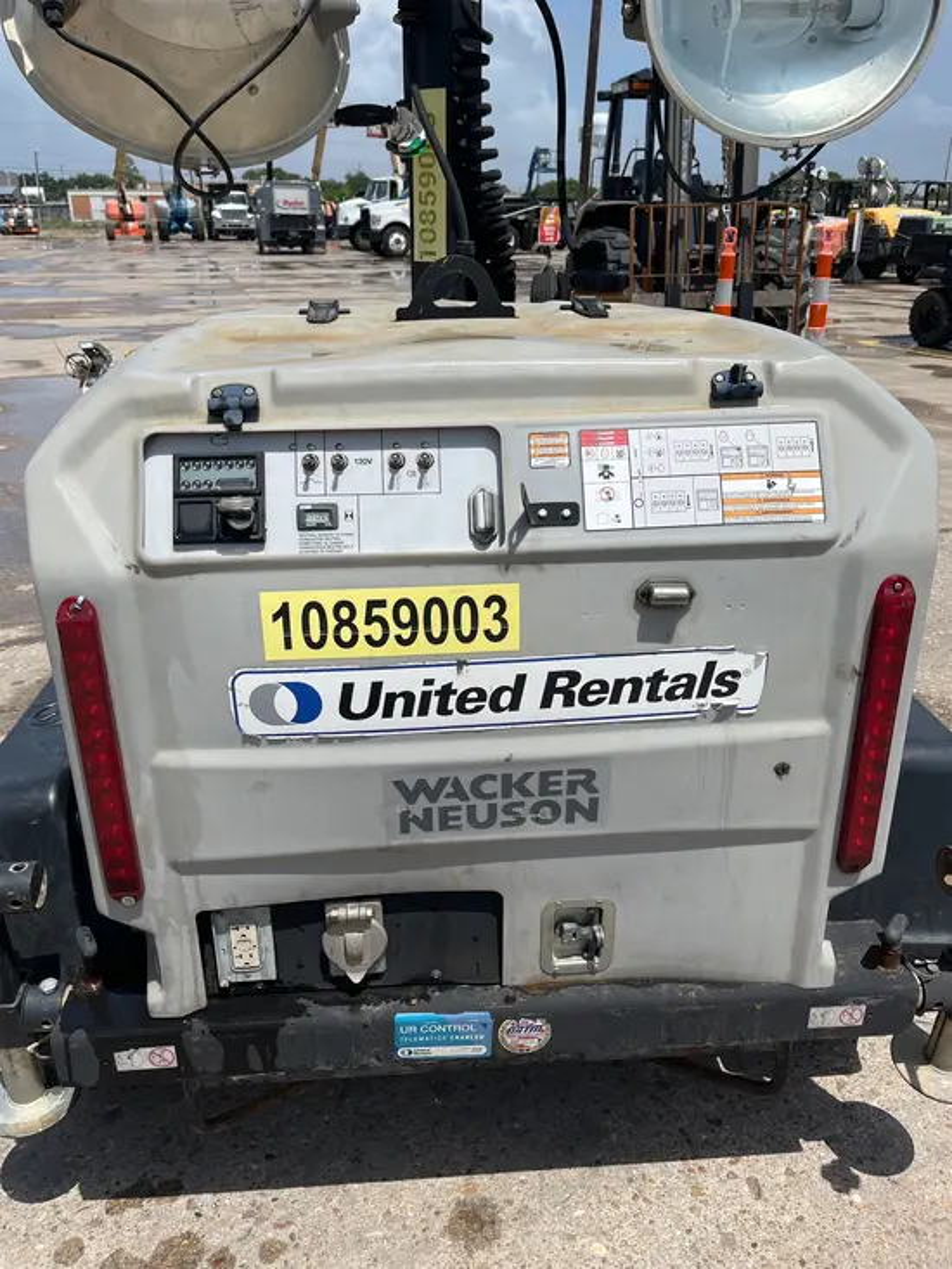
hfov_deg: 53.1
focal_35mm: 26
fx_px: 953
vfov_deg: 67.3
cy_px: 634
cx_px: 476
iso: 50
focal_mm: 5.1
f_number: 1.6
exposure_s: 1/5848
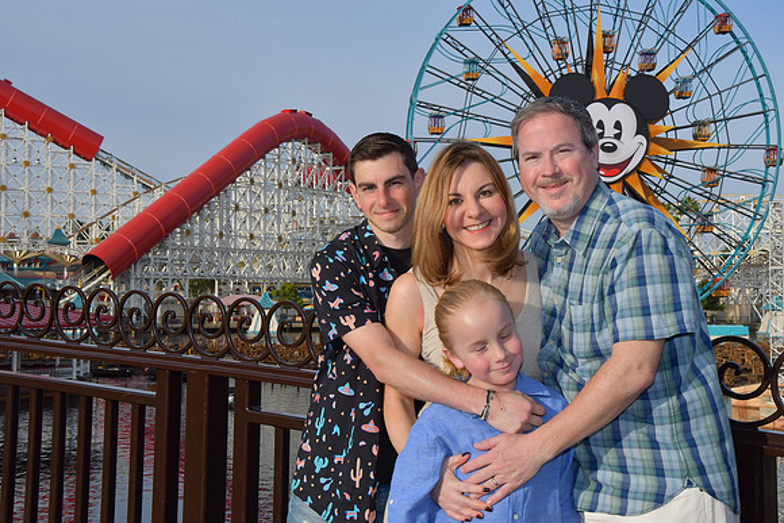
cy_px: 262
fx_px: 1133
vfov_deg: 26.0
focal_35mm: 52
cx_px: 392
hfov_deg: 38.2
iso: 200
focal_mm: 35
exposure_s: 1/250
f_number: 14
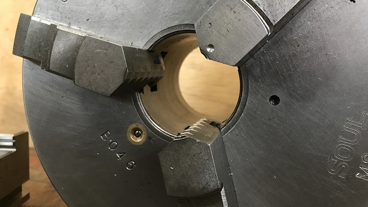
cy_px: 95
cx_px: 184
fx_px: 302
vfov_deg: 37.7
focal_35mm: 31
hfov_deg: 62.6
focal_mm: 3.99
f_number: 1.8
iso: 64
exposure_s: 1/15
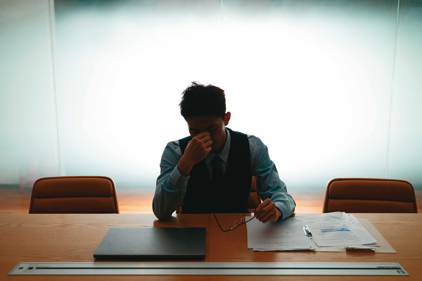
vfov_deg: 36.9
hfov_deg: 53.1
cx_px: 211
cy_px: 140
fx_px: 422
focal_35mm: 36
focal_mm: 36
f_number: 2.8
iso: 1000
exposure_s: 1/800
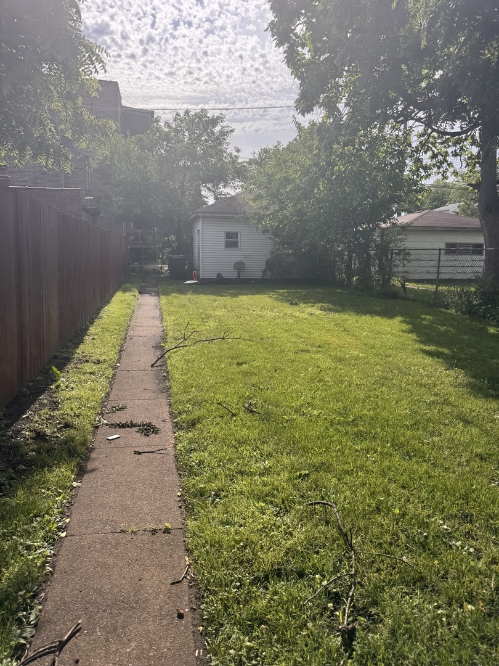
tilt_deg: -8.1
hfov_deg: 56.8
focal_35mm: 24
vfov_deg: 71.6
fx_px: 461
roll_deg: -0.3
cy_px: 333
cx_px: 250
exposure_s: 1/3413
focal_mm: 6.76
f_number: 1.78
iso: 80
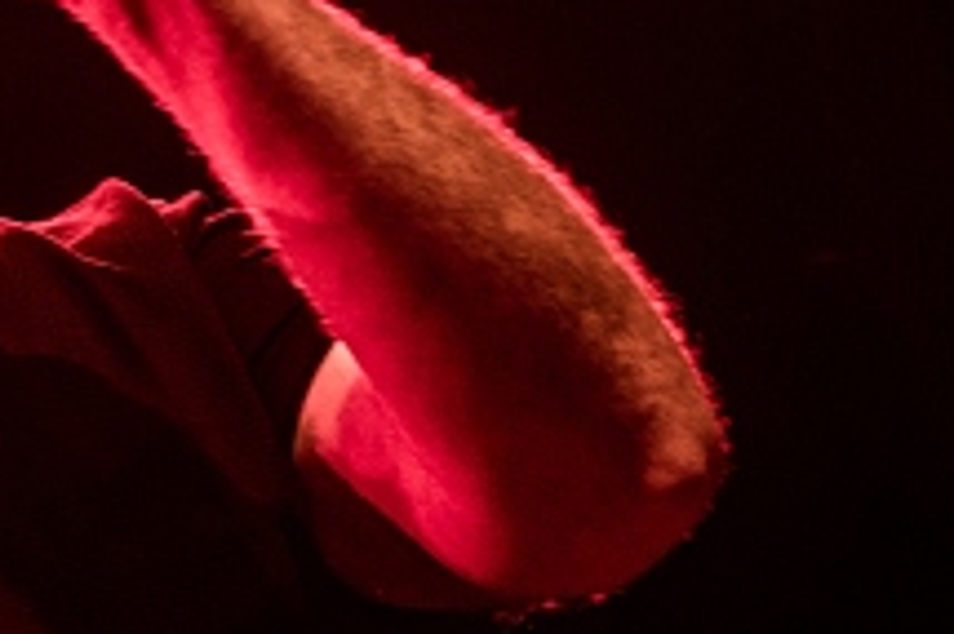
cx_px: 4
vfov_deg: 3.9
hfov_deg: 5.8
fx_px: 9321
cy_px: 168
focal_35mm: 352
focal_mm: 70
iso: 1000
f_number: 2.8
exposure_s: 1/160
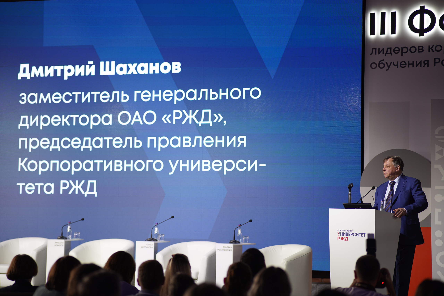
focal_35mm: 85
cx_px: 222
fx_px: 1048
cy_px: 148
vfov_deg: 16.1
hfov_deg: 23.9
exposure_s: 1/125
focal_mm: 85
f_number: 1.8
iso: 125
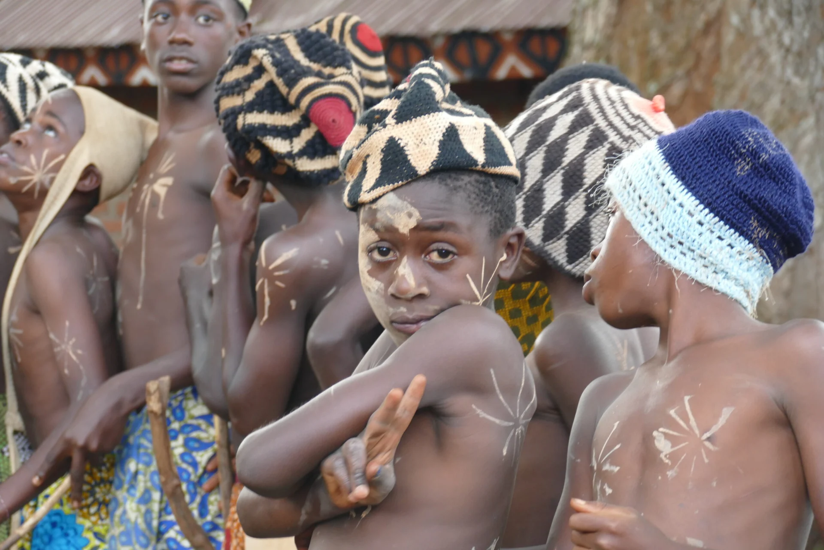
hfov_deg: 15.2
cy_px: 275
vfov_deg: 10.2
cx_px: 412
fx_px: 3090
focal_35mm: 135
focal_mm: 49.07
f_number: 3.9
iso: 500
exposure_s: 1/60
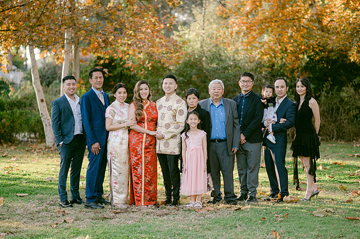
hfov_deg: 23.9
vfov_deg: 16.1
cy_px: 120
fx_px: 849
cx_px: 180
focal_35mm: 85
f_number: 2
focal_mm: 85
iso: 200
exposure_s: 1/500
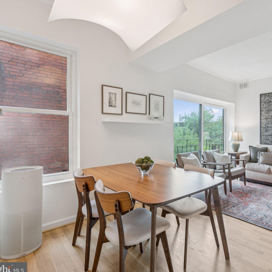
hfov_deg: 71.2
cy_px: 135
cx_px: 194
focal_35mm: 20
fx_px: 178
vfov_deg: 74.8
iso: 400
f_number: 7.1
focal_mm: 15
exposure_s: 1/15
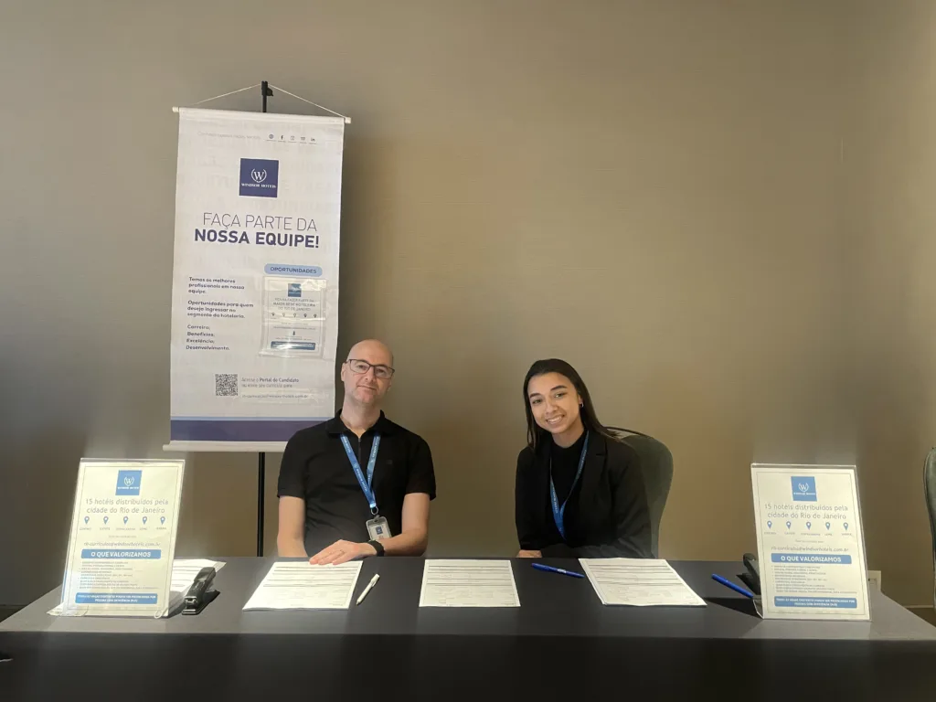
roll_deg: -0.5
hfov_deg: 67.3
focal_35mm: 26
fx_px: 703
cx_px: 468
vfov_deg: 53.1
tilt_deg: -1.6
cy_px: 351
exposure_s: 1/30
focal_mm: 4.2
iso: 640
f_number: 1.6
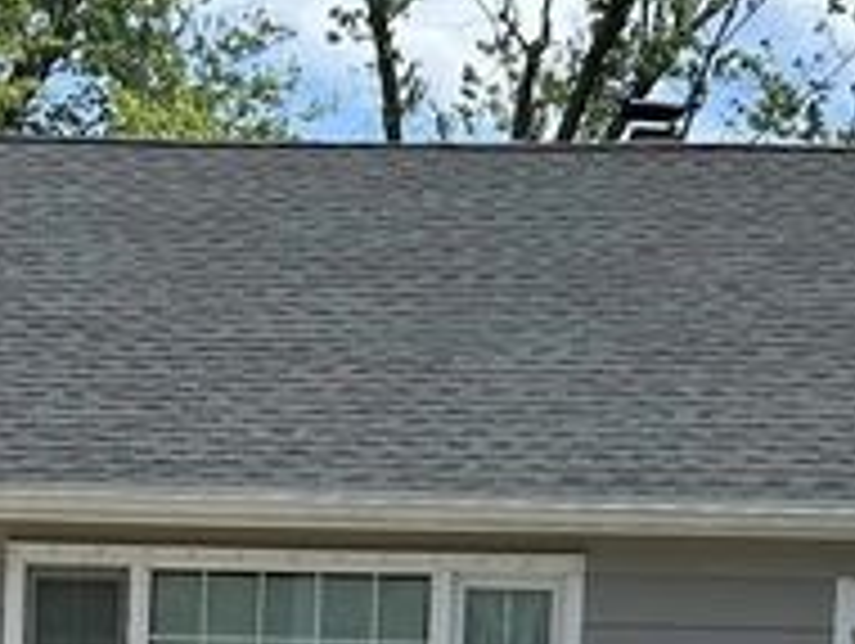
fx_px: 3462
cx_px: 63
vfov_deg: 10.3
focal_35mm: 140
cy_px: 968
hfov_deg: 13.9
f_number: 1.5
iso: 50
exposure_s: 1/2632
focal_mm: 5.7
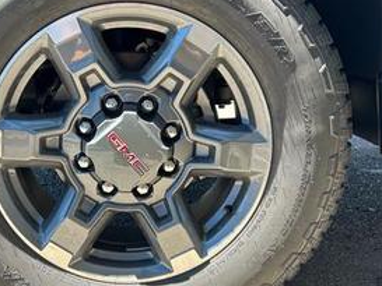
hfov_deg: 39.1
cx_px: 122
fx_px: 530
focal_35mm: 48
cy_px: 126
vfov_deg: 30.3
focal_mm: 5.7
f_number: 1.5
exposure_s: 1/272
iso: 50
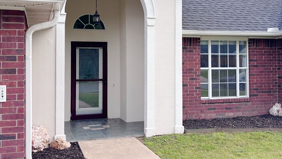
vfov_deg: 26.4
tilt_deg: -0.8
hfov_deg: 45.4
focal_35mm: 45
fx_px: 337
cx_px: 151
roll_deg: +0.8
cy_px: 55
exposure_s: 1/454
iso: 50
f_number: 1.6
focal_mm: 5.96
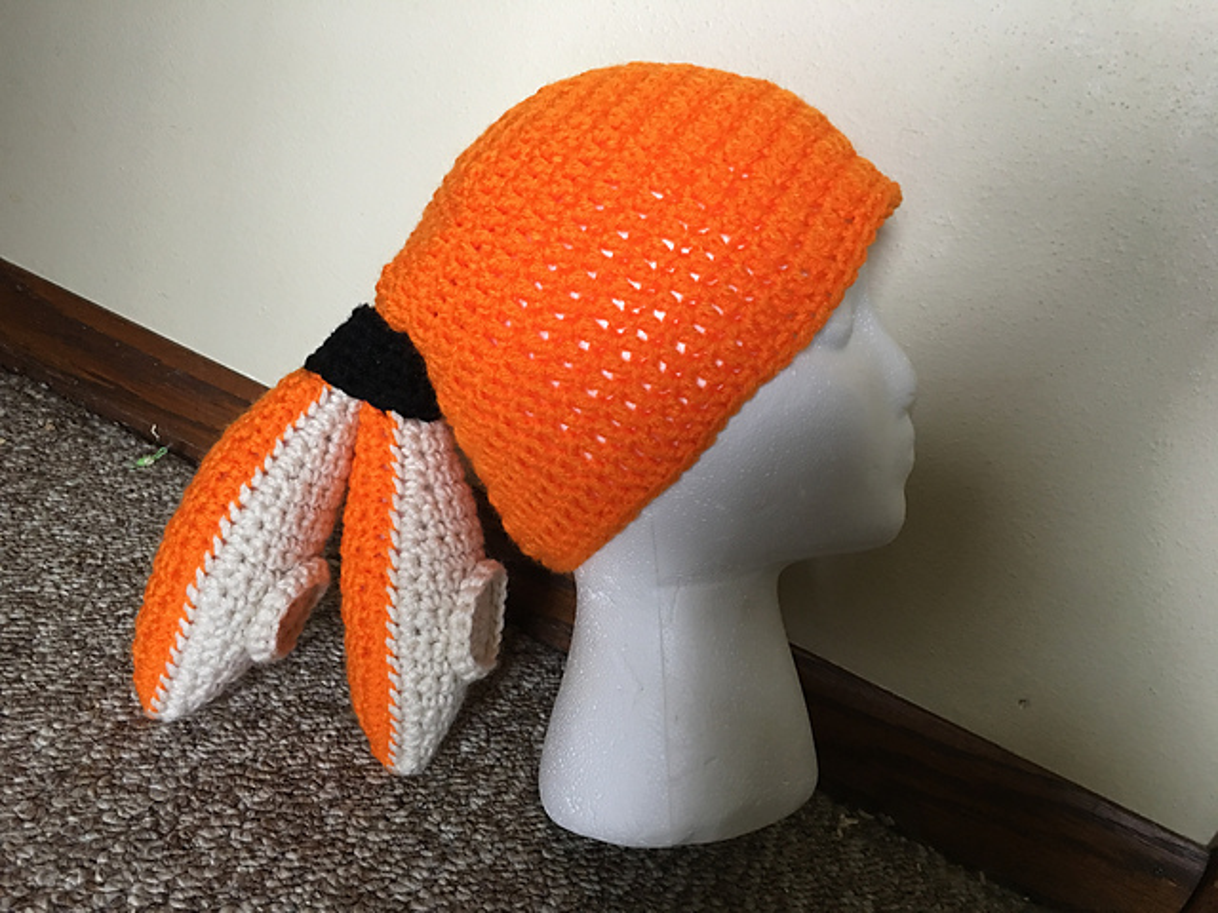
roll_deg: -20.1
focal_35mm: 29
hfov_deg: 61.7
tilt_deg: -22.1
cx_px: 609
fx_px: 1020
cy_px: 456
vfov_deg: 48.2
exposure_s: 1/15
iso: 80
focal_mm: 4.15
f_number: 2.2
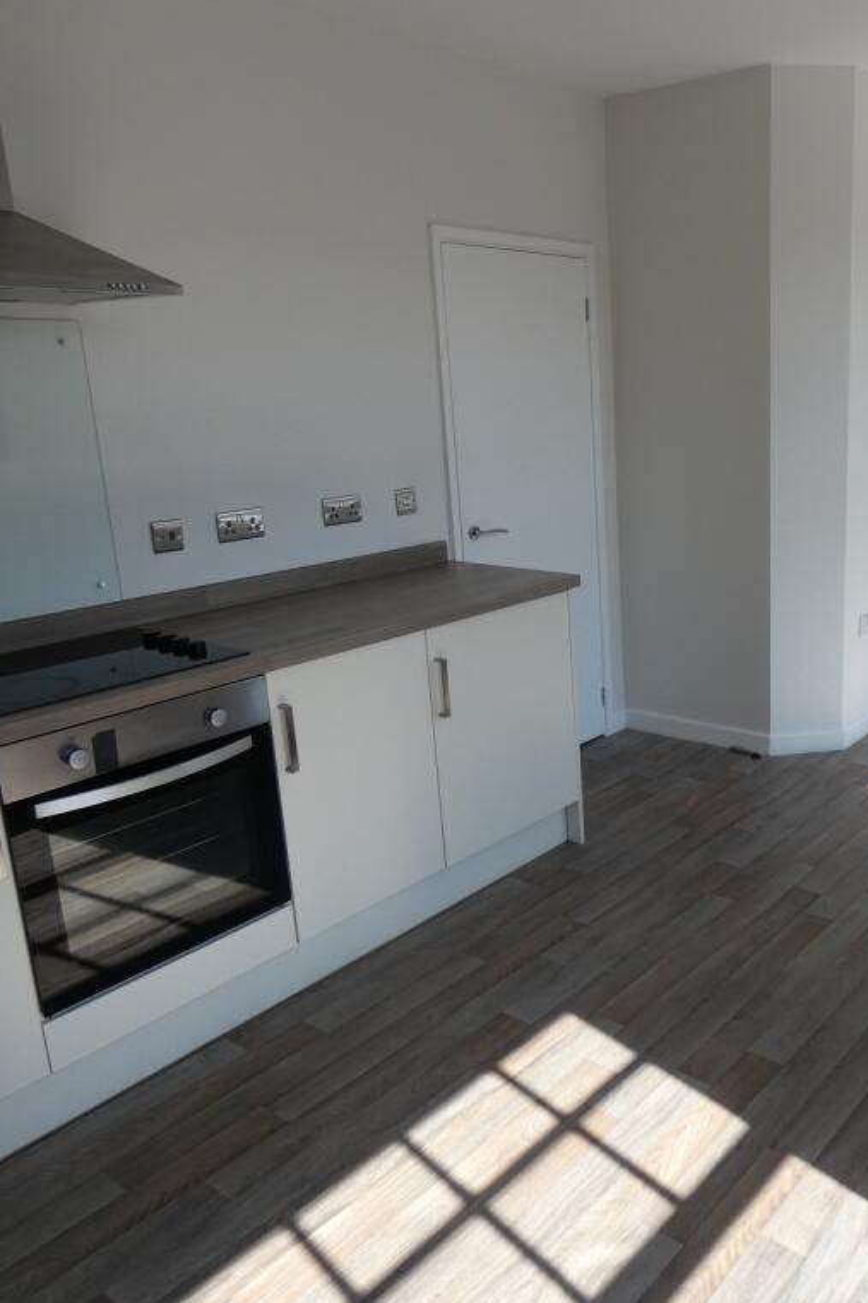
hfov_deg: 44.5
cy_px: 652
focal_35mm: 28
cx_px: 671
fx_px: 1013
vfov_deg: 65.5
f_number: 2.8
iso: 80
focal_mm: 3.6
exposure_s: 1/400
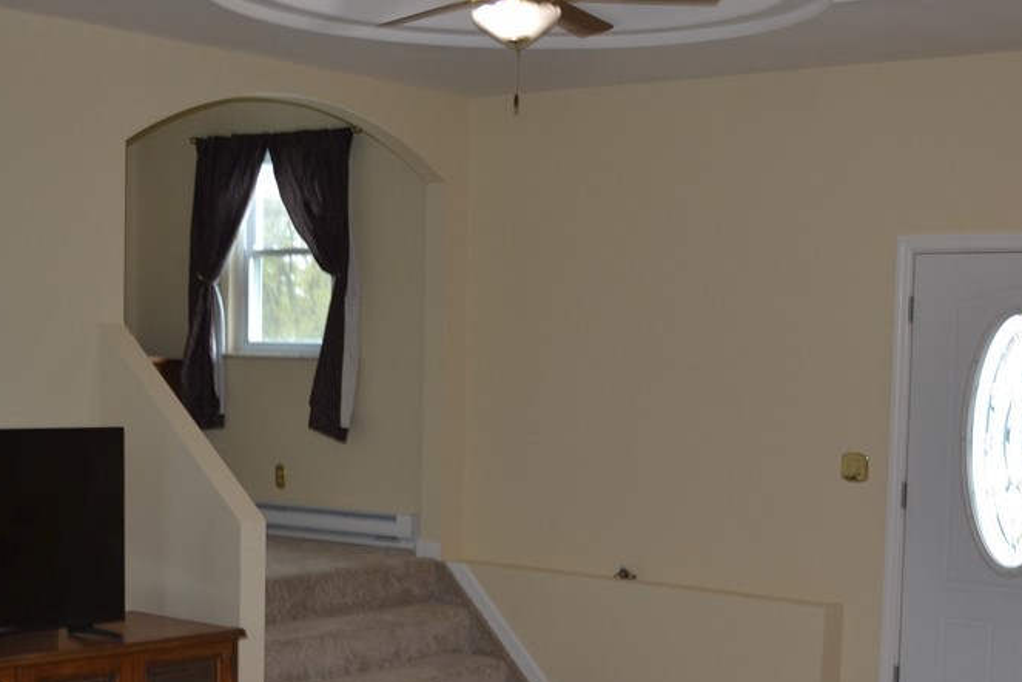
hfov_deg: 33.9
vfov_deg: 22.8
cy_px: 497
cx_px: 526
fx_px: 1675
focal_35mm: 59
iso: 500
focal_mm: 24
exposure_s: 1/60
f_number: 4
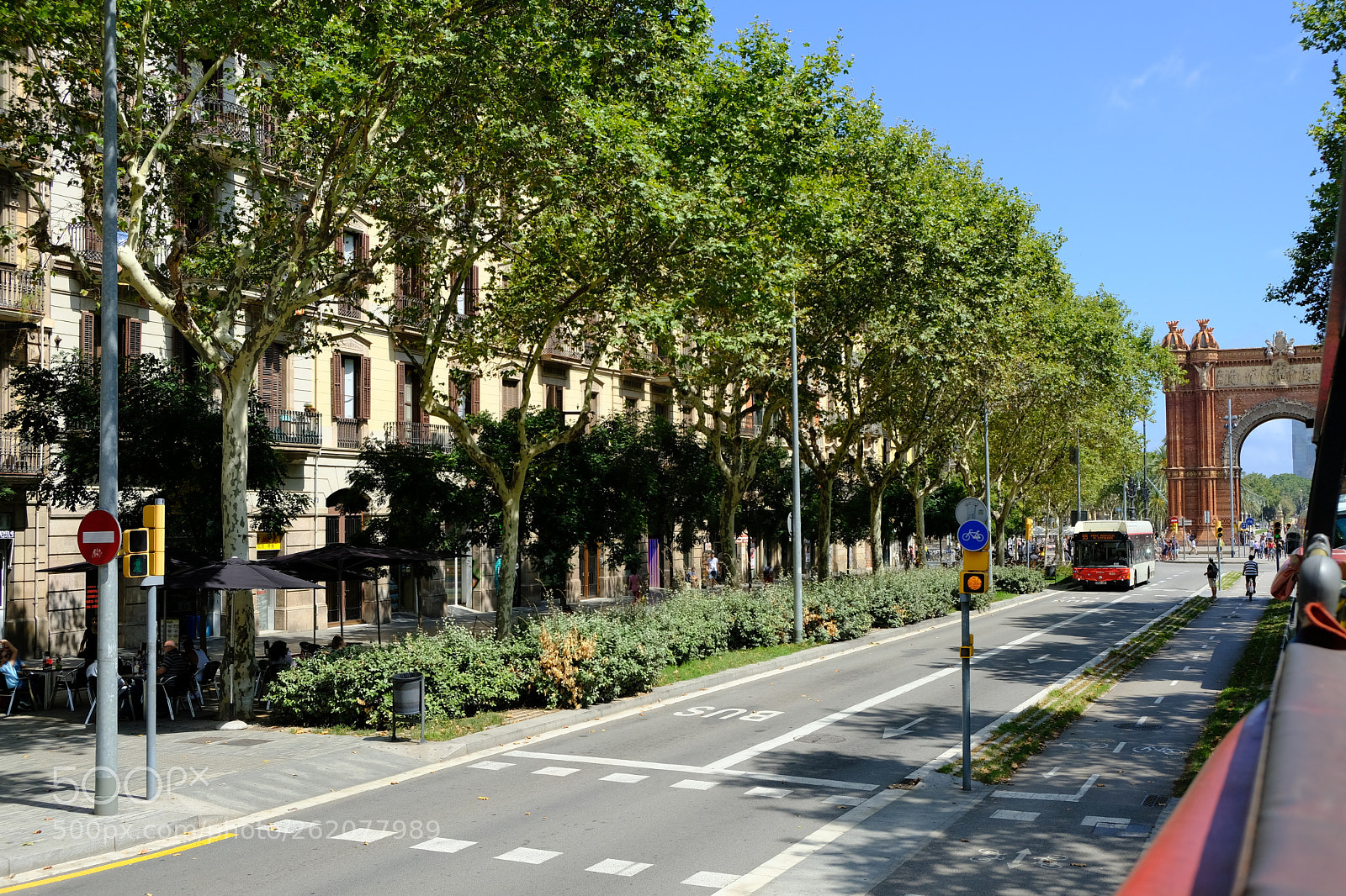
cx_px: 673
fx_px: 1346
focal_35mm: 36
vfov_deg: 36.9
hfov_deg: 53.1
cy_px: 448
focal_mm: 24.3
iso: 400
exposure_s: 1/950
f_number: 5.6
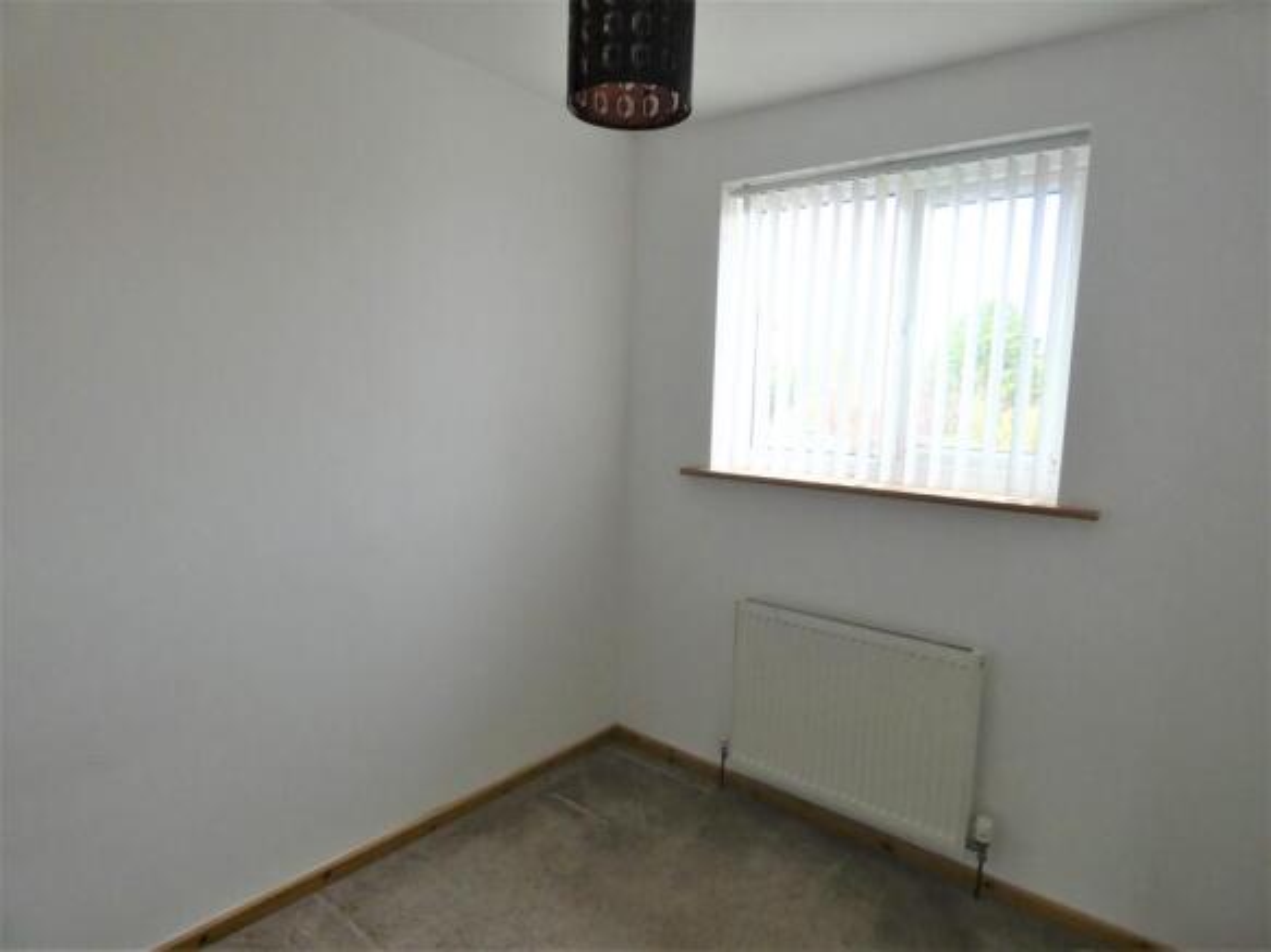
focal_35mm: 20
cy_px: 476
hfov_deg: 81.8
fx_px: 734
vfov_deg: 66.0
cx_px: 636
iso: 320
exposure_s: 1/125
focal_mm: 3.6
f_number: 2.8
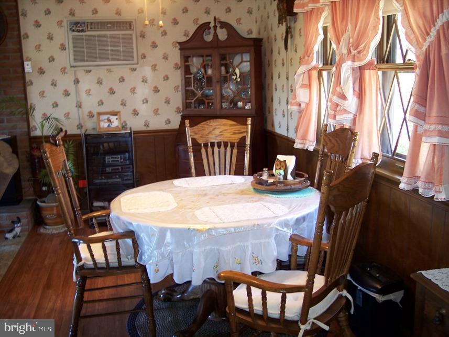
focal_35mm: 39
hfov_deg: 47.9
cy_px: 168
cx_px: 224
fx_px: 506
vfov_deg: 36.8
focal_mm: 8
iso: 100
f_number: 2.8
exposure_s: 1/6
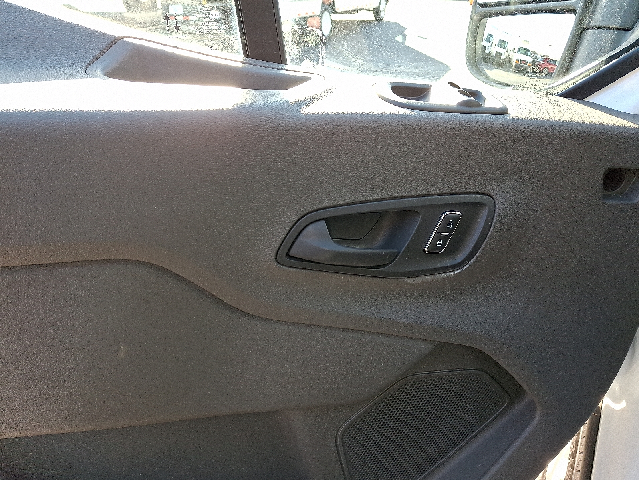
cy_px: 240
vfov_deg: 54.9
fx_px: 461
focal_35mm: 25
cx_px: 320
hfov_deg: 69.4
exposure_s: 1/120
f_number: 1.8
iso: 33
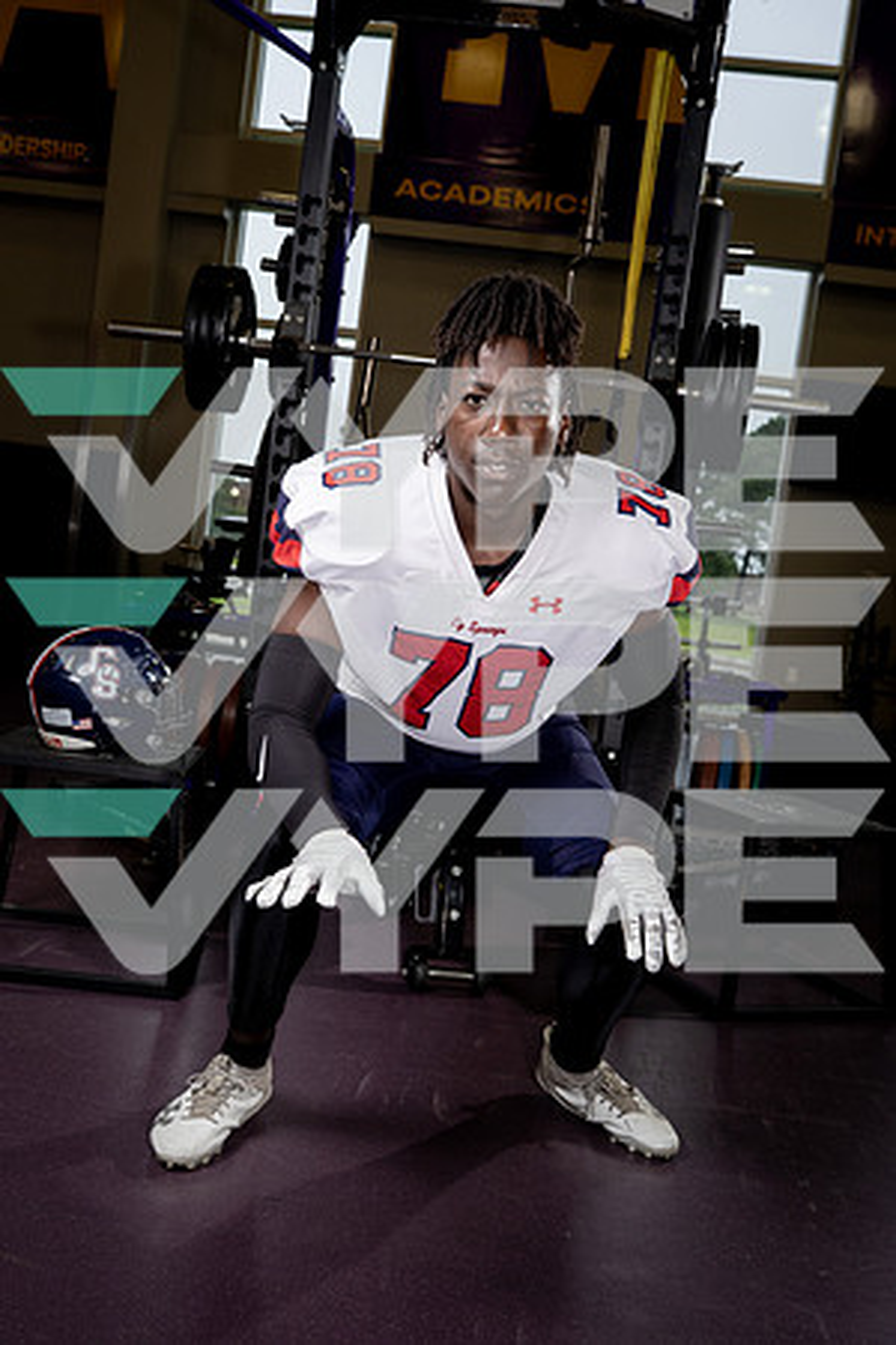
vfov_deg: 51.9
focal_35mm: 37
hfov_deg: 35.9
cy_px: 672
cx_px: 448
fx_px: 1381
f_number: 5.6
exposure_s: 1/250
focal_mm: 37
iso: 640
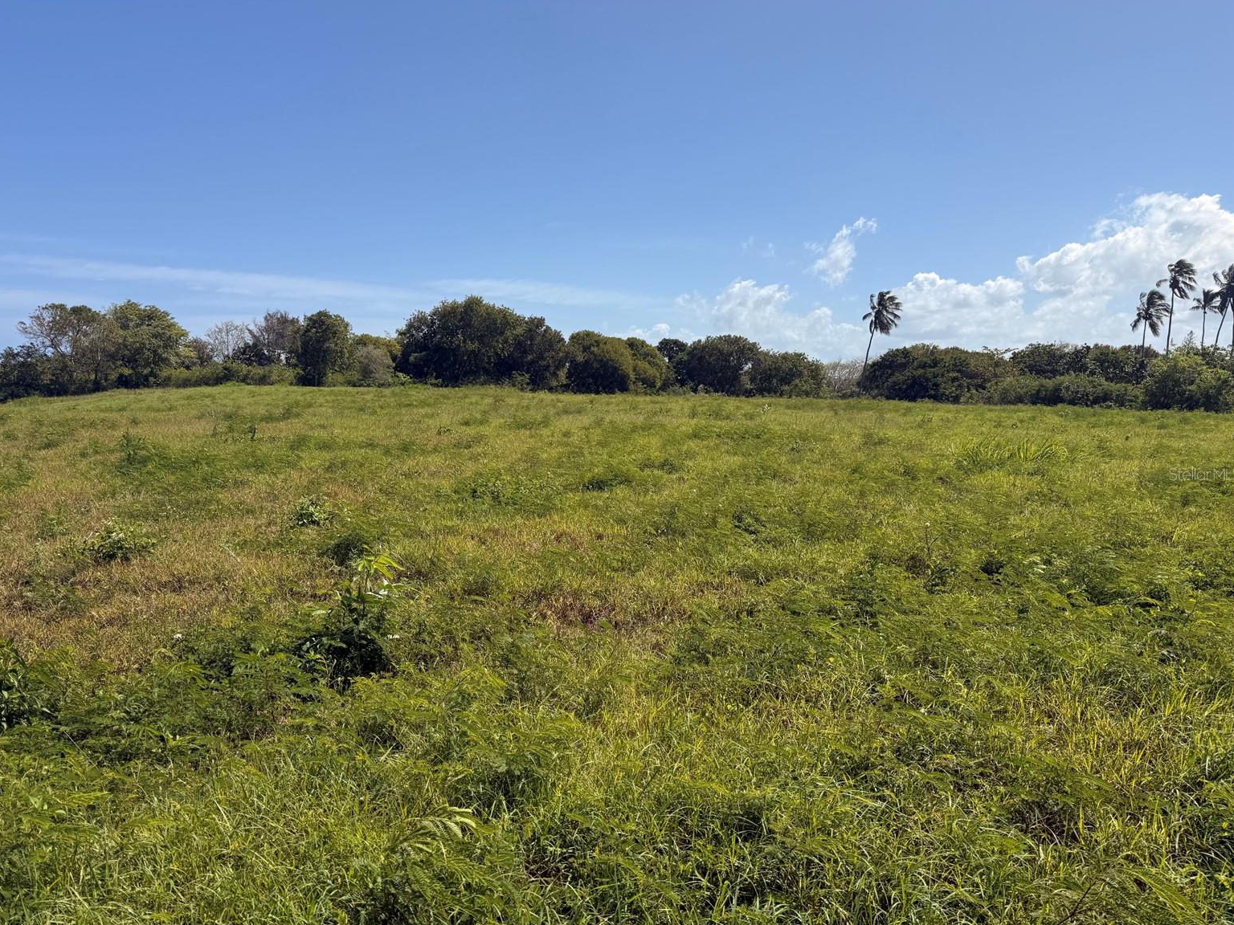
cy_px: 474
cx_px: 602
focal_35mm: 25
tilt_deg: -6.6
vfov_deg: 54.9
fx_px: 891
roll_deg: -1.6
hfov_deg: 69.4
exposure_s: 1/4975
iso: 80
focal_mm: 6.76
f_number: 1.78
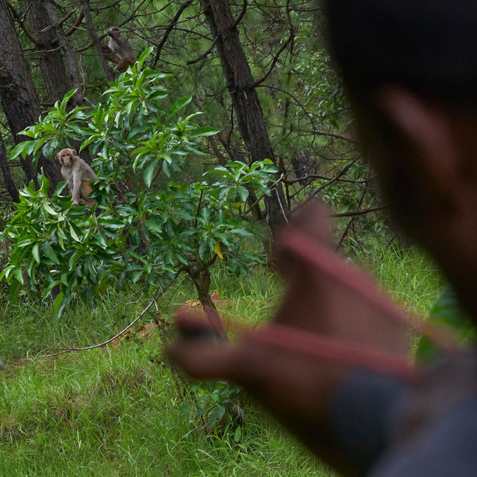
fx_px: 5987
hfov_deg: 4.6
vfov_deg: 4.6
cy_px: 238
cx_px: 247
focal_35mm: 384
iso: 2500
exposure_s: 1/125
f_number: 18
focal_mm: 200
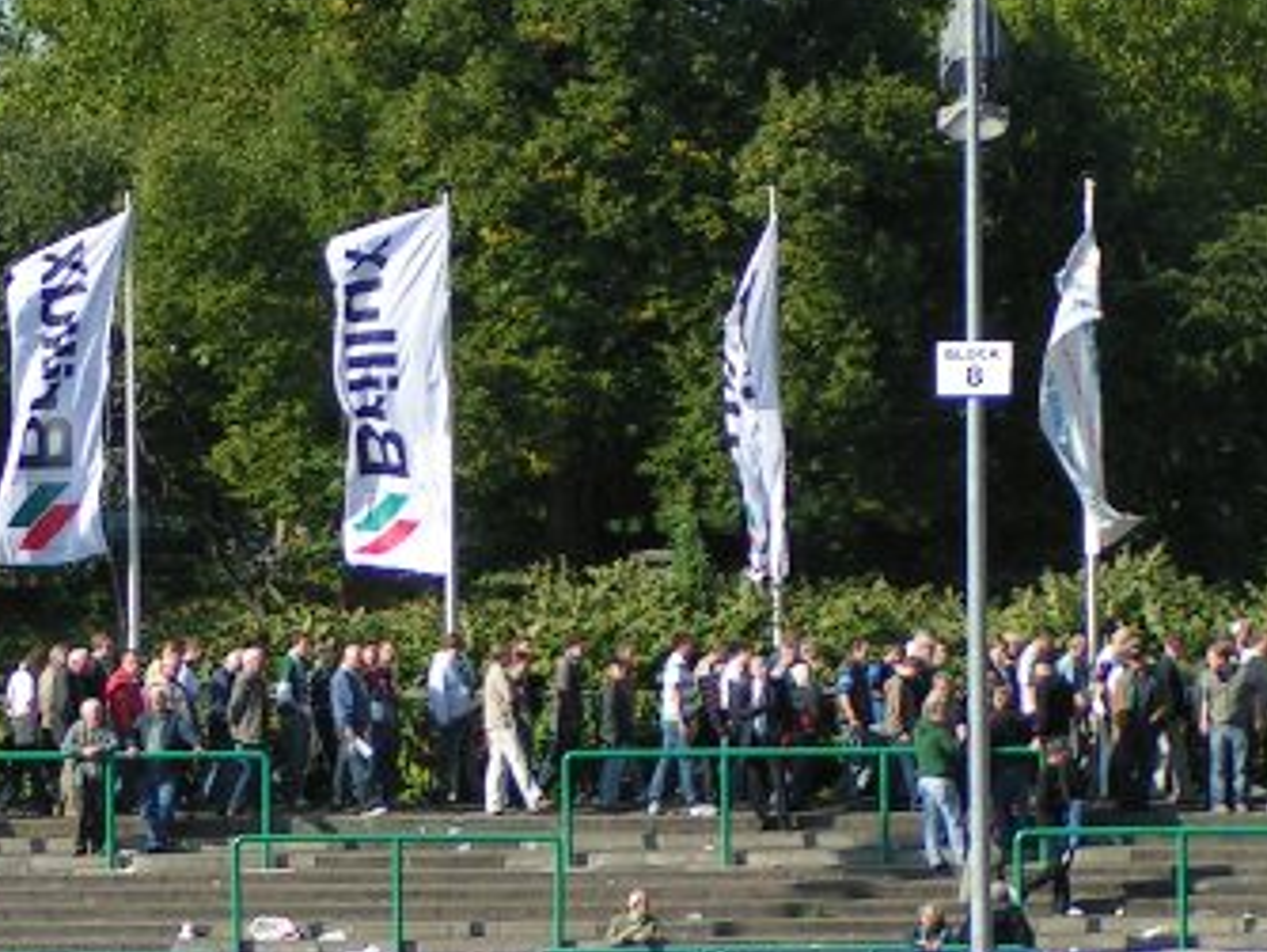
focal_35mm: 273
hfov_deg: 7.2
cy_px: 228
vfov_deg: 5.4
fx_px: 9999
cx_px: -178
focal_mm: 17.4
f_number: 3.5
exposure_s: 1/640
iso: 50
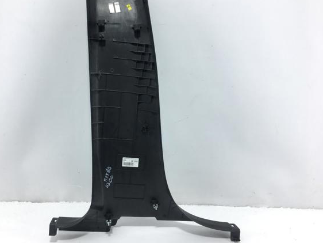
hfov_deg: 55.2
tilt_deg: -18.8
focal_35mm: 33
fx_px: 308
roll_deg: -2.1
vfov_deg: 43.0
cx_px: 141
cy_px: 114
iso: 25
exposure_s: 1/112
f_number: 2.2
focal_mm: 4.15
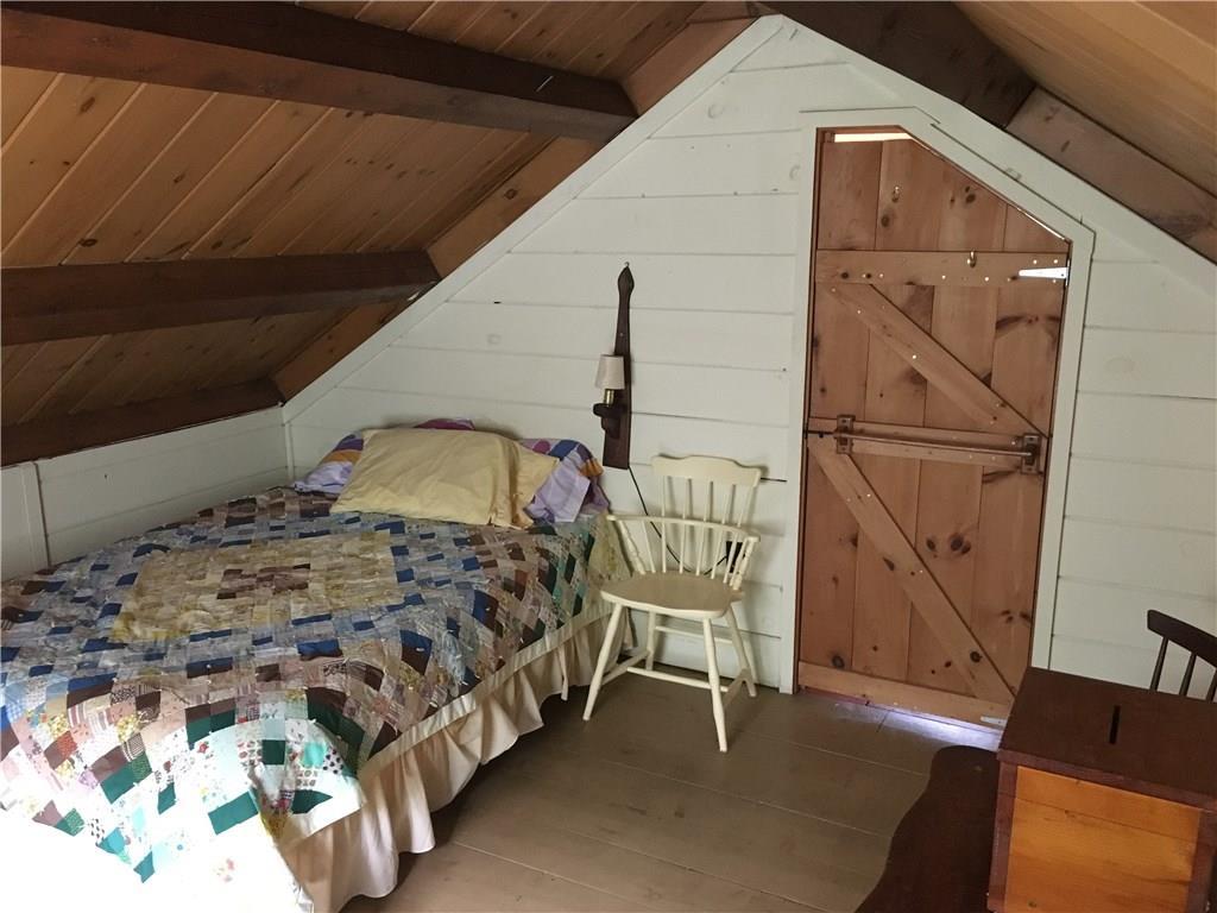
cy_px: 456
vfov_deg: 48.2
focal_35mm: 29
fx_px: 1020
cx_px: 608
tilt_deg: -12.8
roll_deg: -0.2
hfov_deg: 61.7
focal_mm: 4.15
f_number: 2.2
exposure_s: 1/15
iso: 320
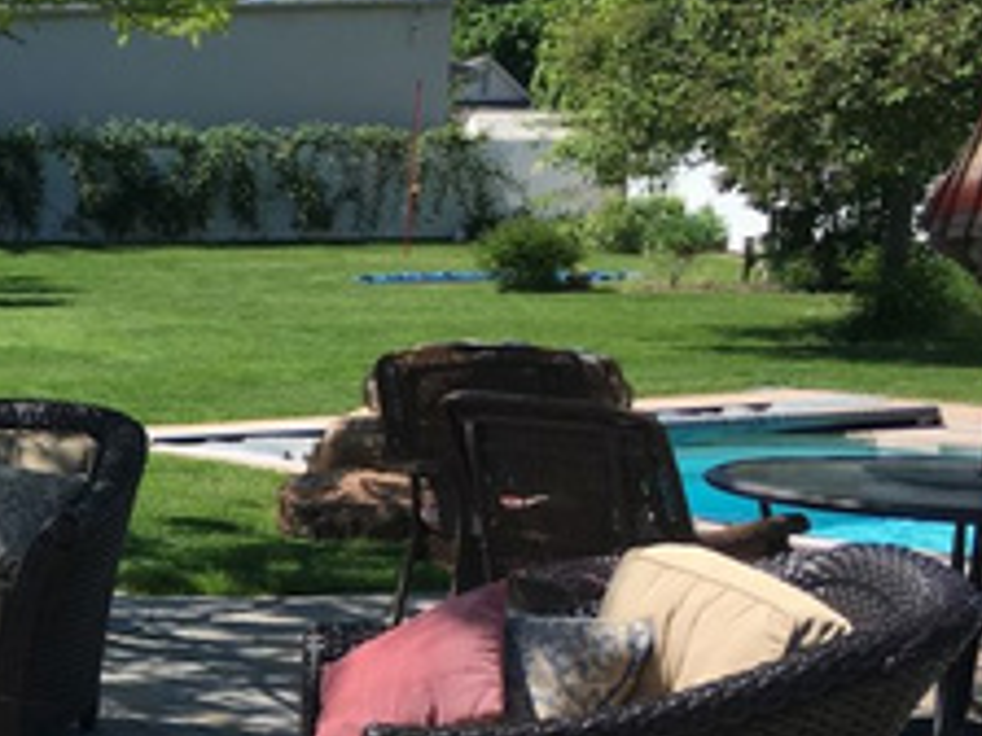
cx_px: -324
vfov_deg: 17.3
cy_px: 775
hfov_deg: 21.2
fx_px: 2355
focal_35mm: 83
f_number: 2.2
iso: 25
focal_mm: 4.15
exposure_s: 1/1202
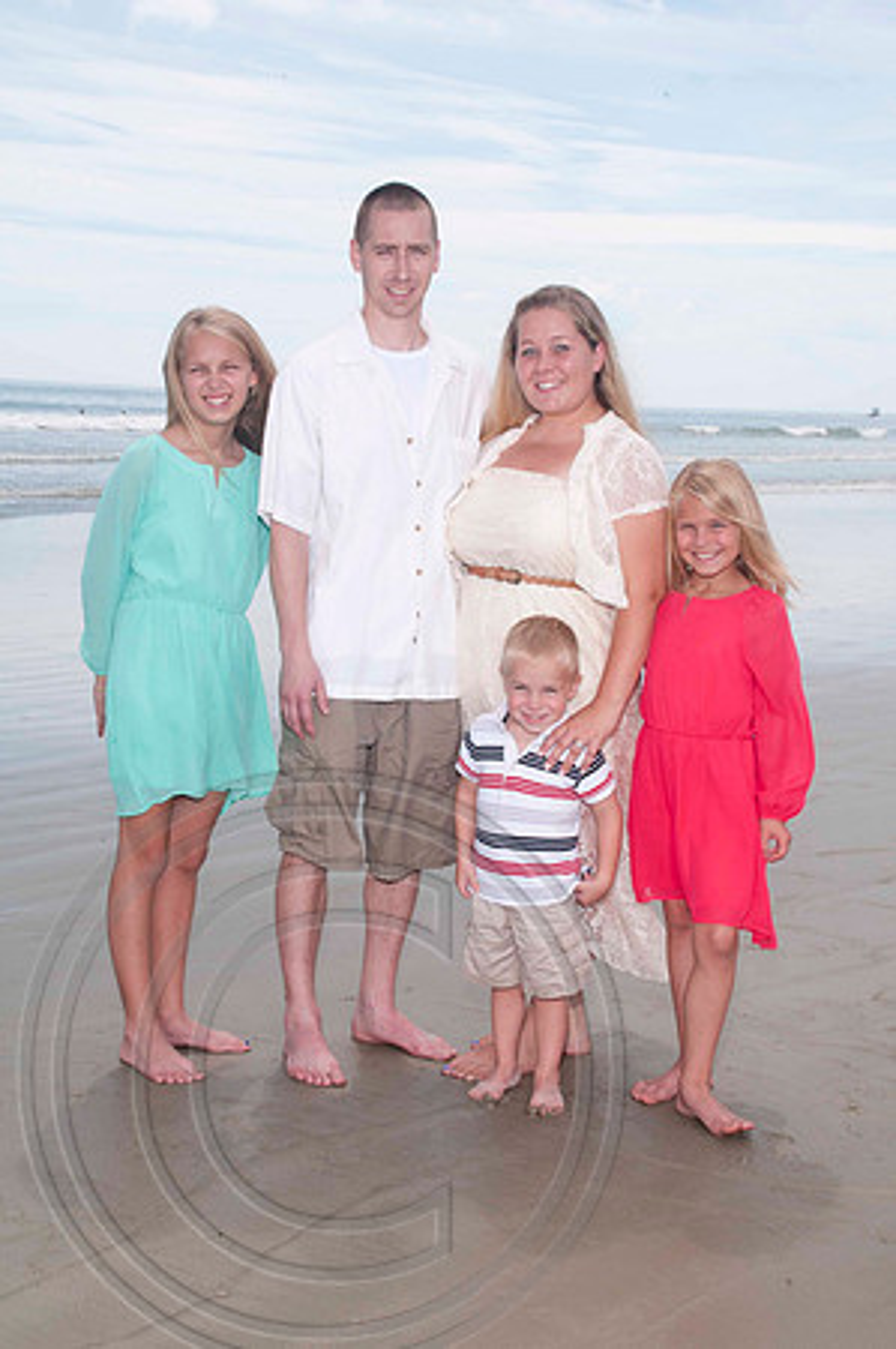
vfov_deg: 37.9
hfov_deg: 25.7
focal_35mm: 52
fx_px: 1964
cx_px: 448
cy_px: 674
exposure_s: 1/250
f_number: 13
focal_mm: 35
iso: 100
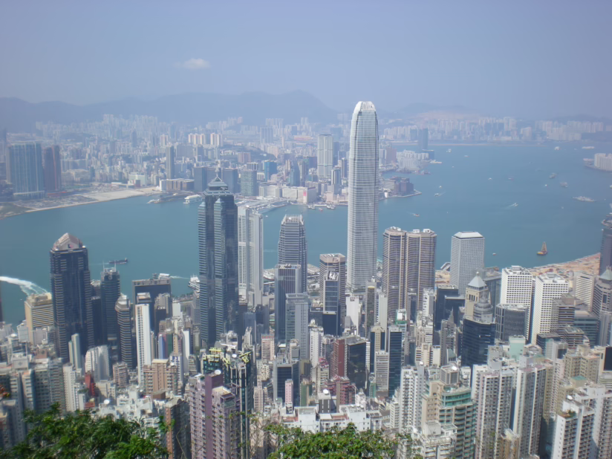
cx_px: 306
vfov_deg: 37.7
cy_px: 230
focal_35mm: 38
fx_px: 672
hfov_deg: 49.0
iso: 50
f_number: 4.6
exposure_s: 1/396
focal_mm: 6.3
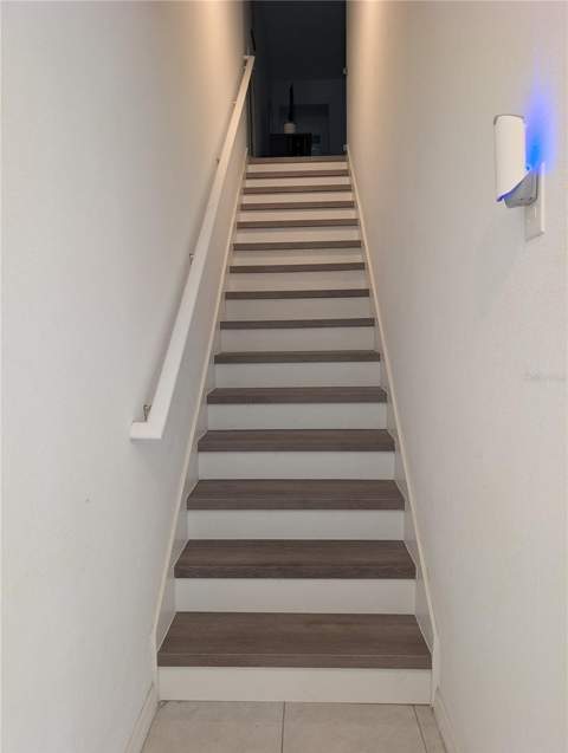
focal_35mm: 24
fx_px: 524
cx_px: 284
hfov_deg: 57.0
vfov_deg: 71.5
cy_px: 376
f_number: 1.68
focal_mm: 6.9
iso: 93
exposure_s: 1/40
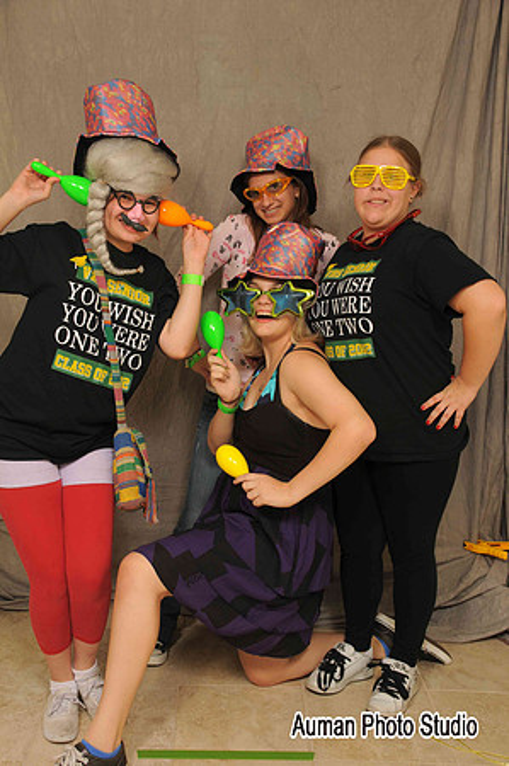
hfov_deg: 28.9
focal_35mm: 46
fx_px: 988
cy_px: 383
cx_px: 254
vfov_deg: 42.4
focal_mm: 31
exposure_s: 1/125
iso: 200
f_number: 6.3
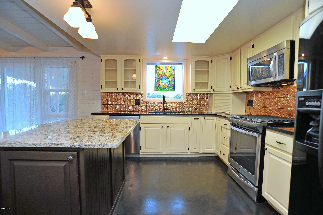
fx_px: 161
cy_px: 108
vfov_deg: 67.3
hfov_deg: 90.0
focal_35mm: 18
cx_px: 162
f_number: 6.3
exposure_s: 1/30
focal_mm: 18
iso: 1000
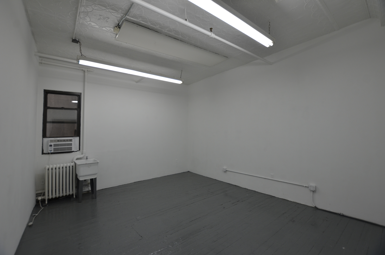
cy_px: 128
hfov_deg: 100.5
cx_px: 192
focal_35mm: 15
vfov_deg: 77.1
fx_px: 160
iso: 400
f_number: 5
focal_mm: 10
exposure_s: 1/100
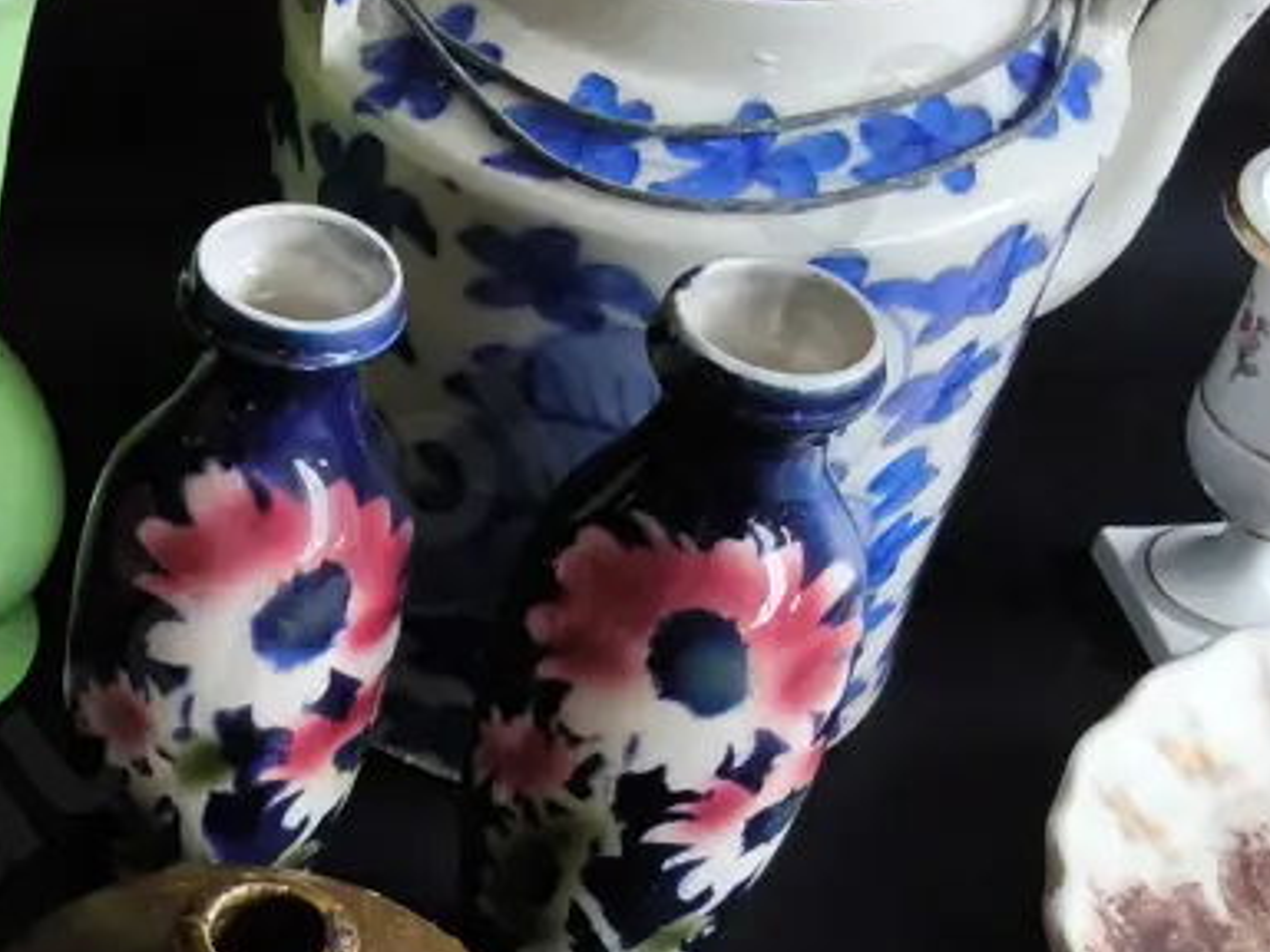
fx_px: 2642
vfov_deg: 20.0
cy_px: 886
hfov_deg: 25.2
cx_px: -119
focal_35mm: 72
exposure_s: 1/100
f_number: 2
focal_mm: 2.87
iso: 250
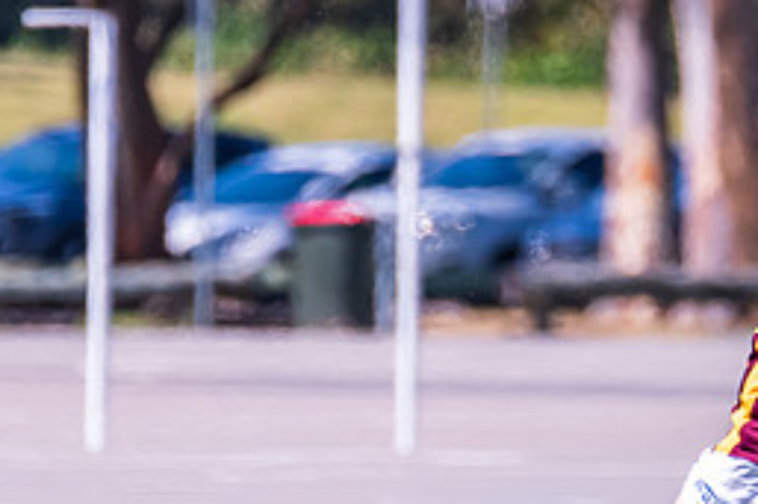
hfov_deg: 1.1
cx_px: 675
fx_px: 39768
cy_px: 458
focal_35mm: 1890
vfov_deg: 0.7
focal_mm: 550
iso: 800
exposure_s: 1/2000
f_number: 6.3
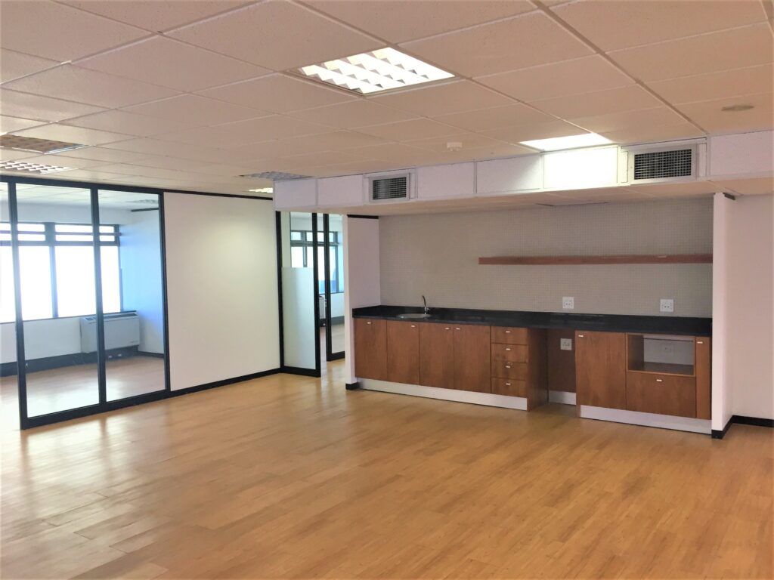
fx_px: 648
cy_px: 290
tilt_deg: -4.1
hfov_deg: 61.7
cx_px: 387
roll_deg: +1.3
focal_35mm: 29
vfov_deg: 48.2
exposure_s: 1/33
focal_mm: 4.15
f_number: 2.2
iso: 50
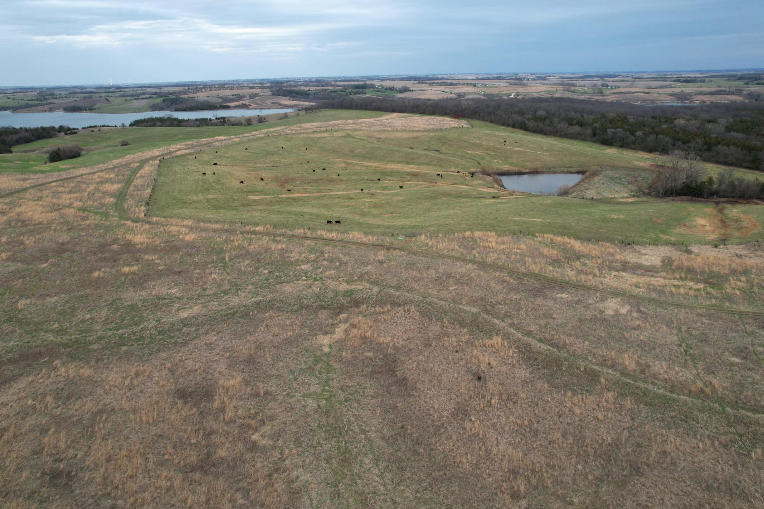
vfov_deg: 55.1
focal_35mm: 23
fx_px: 488
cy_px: 253
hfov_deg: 76.1
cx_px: 387
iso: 100
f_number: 2.8
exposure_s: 1/500
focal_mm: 8.4
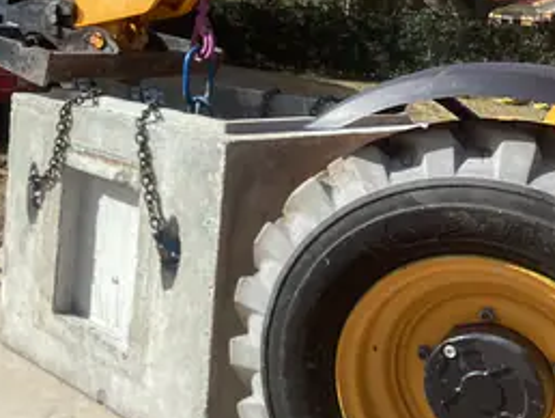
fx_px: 963
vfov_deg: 24.2
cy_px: 111
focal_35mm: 60
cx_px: 41
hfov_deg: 30.5
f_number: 2.4
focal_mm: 3.3
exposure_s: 1/1698
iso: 25
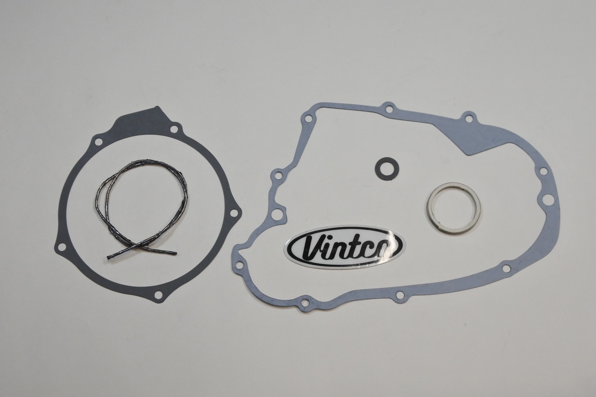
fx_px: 844
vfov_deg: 26.5
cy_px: 198
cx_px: 298
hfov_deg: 38.9
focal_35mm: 51
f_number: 4.5
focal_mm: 18.9
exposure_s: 1/125
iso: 500
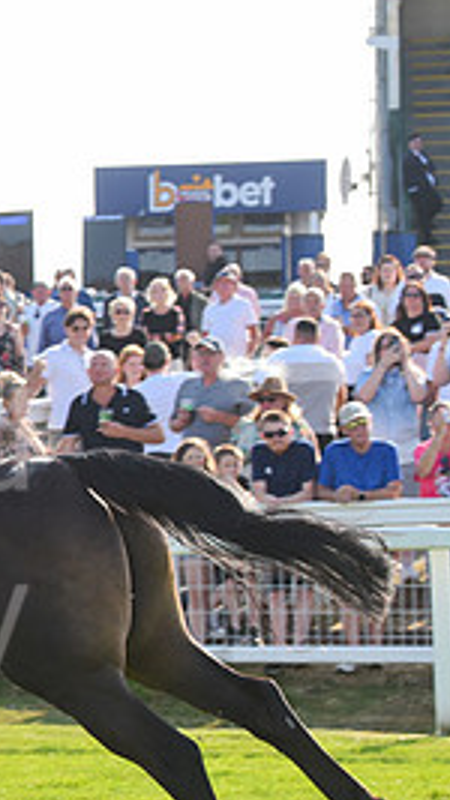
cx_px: -354
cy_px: 469
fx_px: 3864
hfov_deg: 6.5
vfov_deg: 11.8
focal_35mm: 182
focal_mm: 80
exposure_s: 1/1000
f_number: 6.3
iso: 640
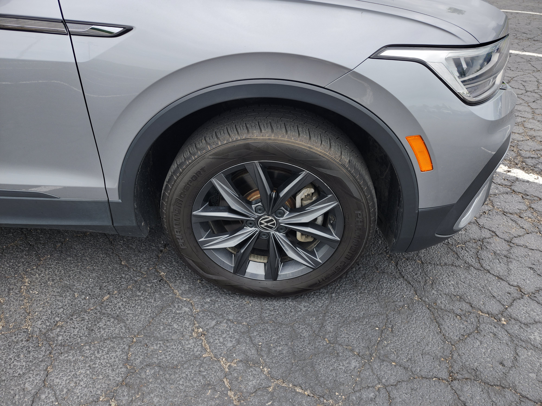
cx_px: 271
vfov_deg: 58.9
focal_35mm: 23
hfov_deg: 73.9
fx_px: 360
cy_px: 203
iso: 25
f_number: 1.8
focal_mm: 5.54
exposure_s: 1/640
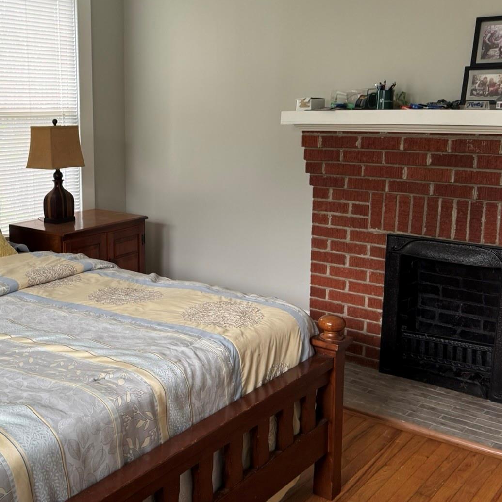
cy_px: 231
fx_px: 689
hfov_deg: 39.3
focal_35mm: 42
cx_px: 147
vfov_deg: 40.0
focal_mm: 6.76
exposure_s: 1/121
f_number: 1.78
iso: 200
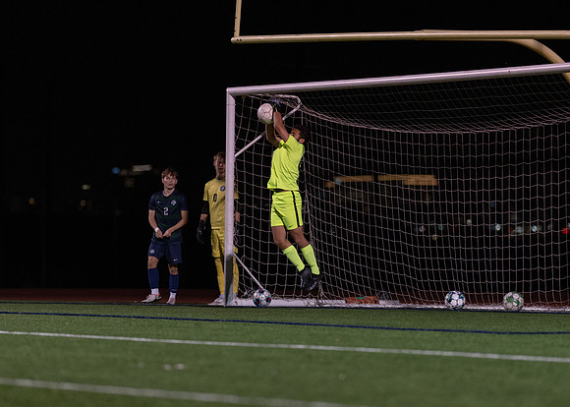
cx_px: 290
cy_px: 235
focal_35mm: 222
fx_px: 3589
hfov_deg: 9.1
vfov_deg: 6.5
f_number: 1.8
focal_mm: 135
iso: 1250
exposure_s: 1/1250
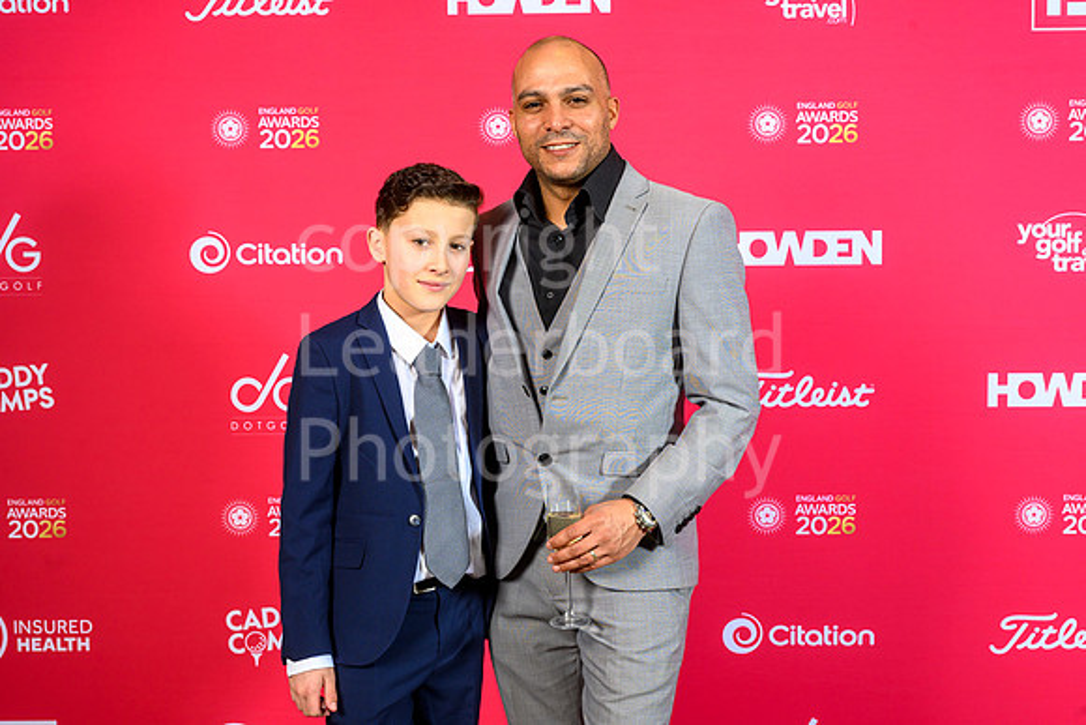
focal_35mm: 51
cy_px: 362
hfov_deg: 38.9
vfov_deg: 26.5
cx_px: 543
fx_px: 1539
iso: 250
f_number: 7.1
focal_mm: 51
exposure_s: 1/160
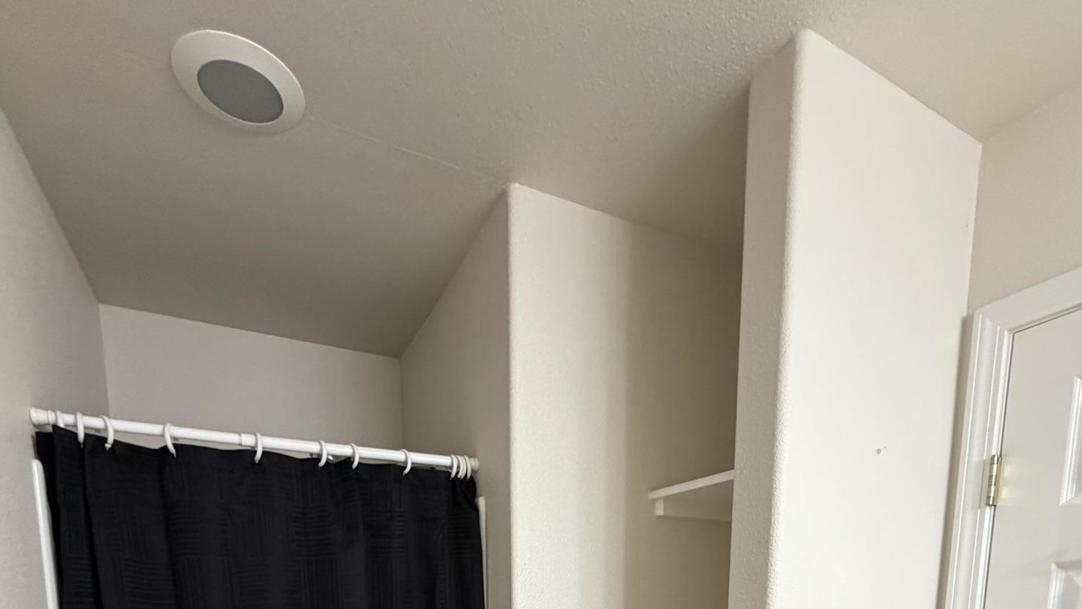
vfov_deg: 41.1
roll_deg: +0.6
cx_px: 549
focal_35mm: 21
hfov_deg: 83.8
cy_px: 693
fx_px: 603
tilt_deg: -7.9
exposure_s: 1/60
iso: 320
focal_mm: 2.22
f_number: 2.2
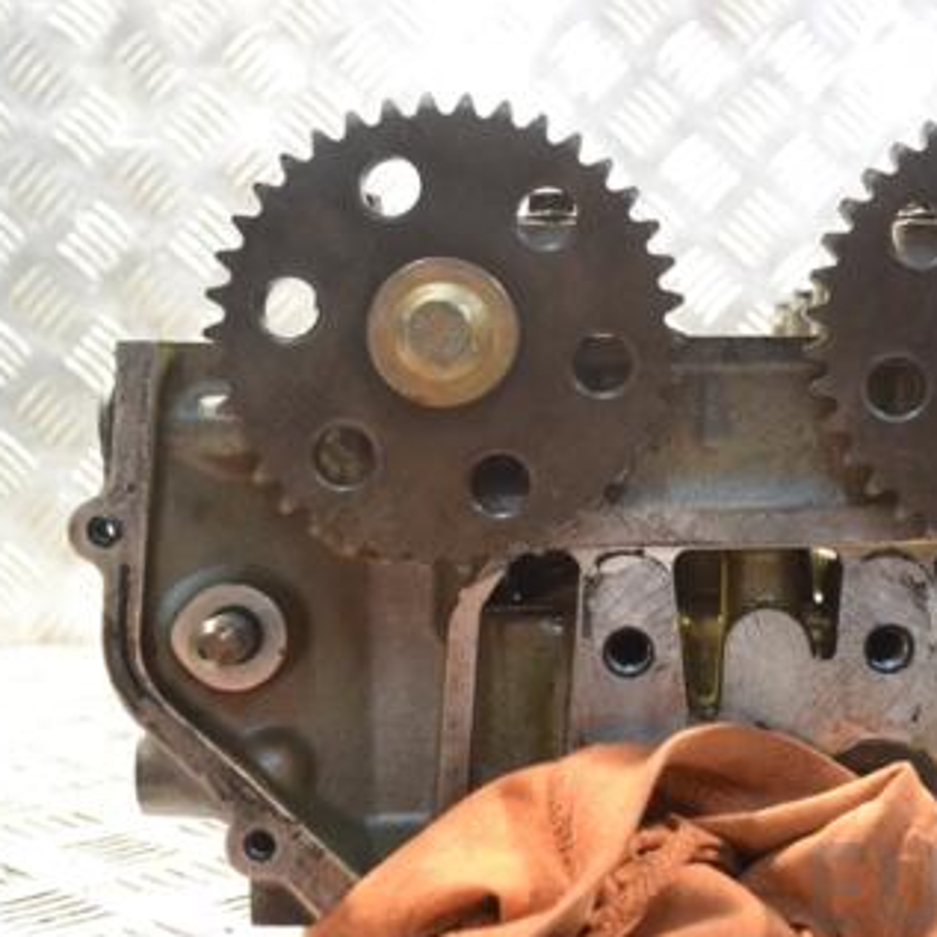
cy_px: 494
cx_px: 754
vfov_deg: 32.2
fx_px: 1623
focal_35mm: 53
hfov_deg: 31.4
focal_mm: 22
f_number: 5.6
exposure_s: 1/125
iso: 3200
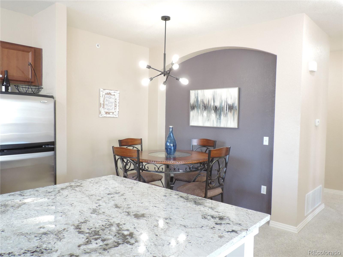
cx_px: 172
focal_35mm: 28
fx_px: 277
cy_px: 128
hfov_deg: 63.4
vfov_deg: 49.7
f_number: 3.1
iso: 400
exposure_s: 1/25
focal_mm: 4.9
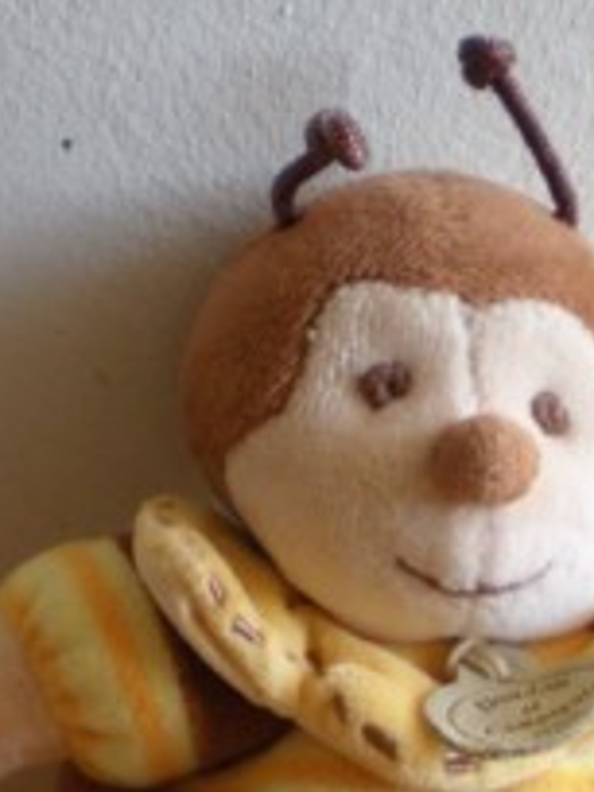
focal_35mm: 97
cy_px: 874
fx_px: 2219
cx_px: 283
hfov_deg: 15.2
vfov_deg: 19.4
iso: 157
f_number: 3.1
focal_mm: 6.3
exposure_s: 1/52.3
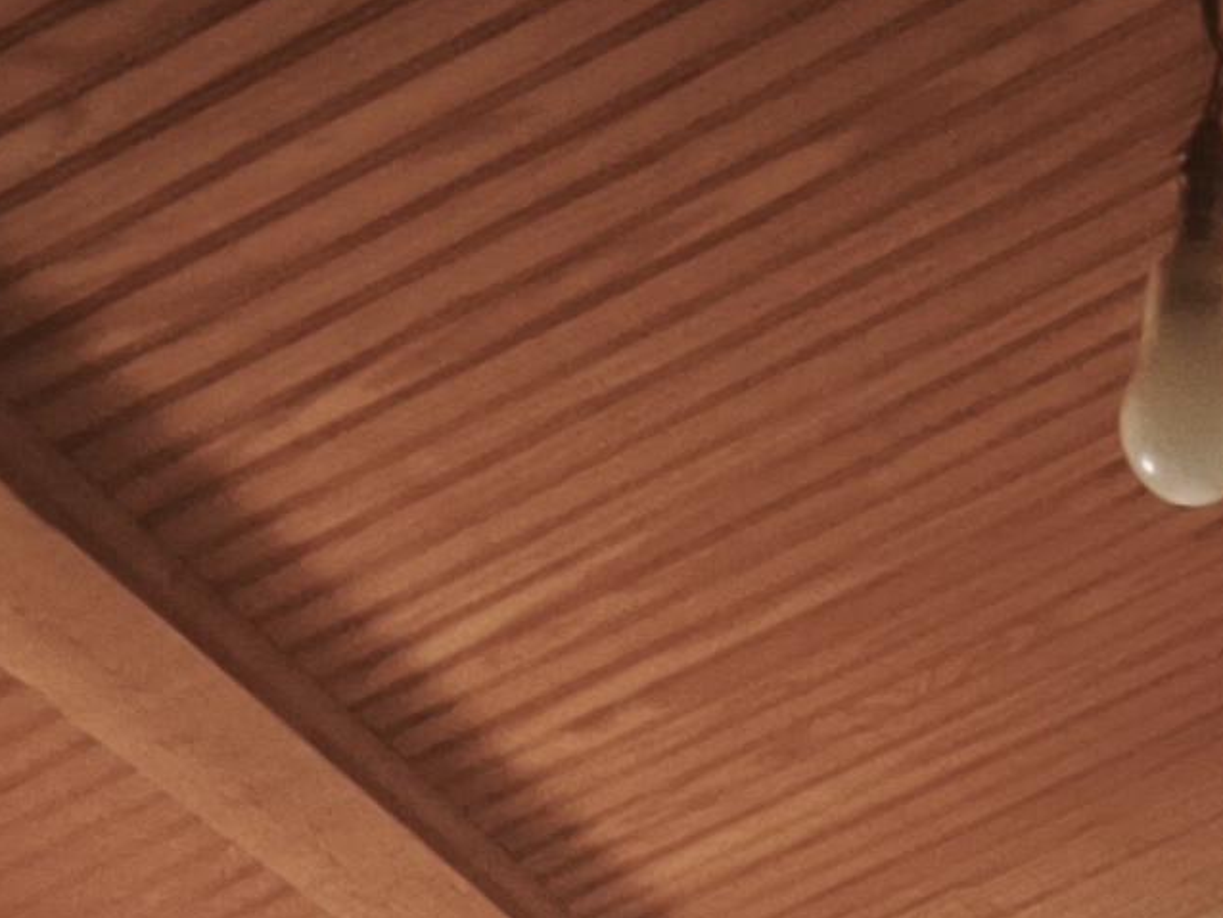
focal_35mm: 94
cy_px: 2269
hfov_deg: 20.0
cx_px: 1313
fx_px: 3322
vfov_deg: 12.2
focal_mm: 1.91
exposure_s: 1/4
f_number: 2.2
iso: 160
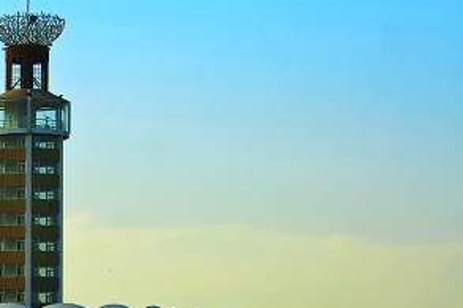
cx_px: -152
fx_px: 2108
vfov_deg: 8.3
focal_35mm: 164
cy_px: 295
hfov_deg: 12.1
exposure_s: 1/200
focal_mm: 40
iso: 200
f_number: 10
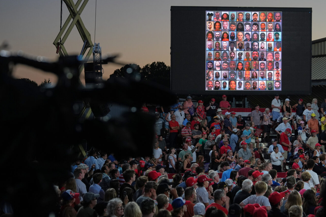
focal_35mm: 79
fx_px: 715
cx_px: 181
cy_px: 116
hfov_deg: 25.7
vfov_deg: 17.3
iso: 1250
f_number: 4
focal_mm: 70
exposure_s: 1/640
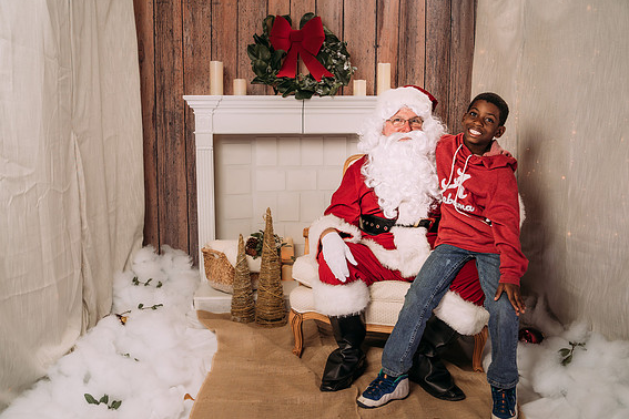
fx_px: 664
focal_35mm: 38
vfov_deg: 35.1
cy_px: 215
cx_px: 320
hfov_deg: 50.7
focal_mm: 35
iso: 100
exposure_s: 1/100
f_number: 5
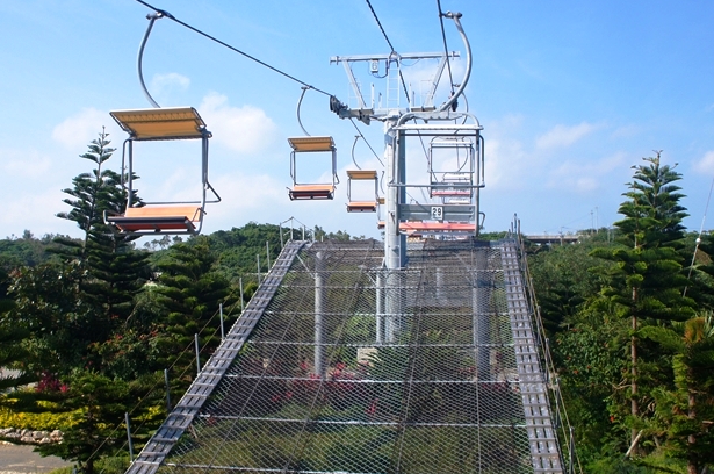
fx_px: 772
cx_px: 309
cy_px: 182
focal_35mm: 39
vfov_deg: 33.9
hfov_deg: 49.5
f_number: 7.1
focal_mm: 20
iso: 200
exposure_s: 1/500
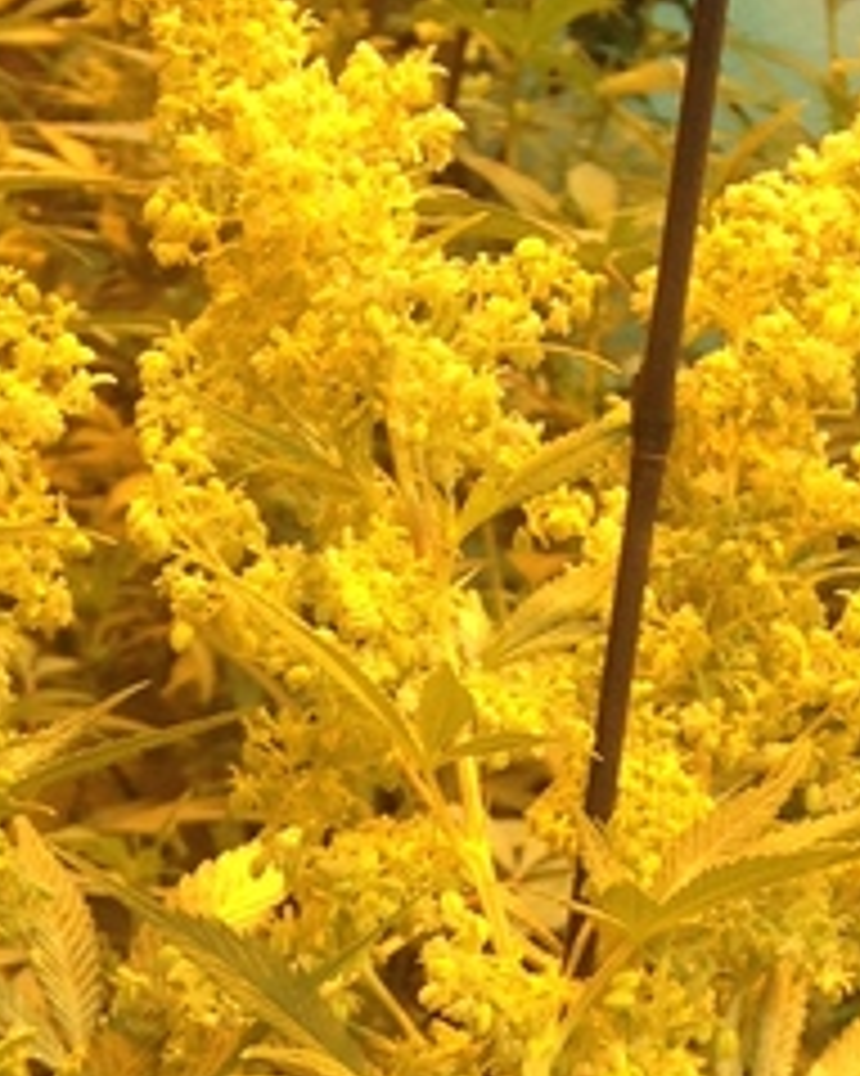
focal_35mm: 135
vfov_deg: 13.5
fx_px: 4298
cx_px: 113
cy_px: 1553
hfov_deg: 11.4
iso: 50
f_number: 2.4
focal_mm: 4.1
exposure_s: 1/475
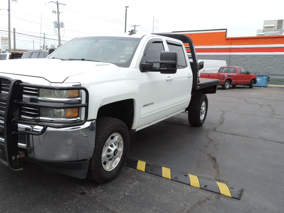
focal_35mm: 31
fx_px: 254
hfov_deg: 57.5
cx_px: 104
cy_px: 111
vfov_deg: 45.4
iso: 80
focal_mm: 4.3
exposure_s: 1/800
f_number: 3
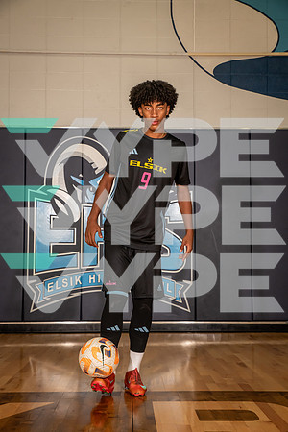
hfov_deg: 27.0
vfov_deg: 39.6
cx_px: 144
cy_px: 216
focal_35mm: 50
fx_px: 600
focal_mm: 50
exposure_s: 1/320
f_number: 6.3
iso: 800
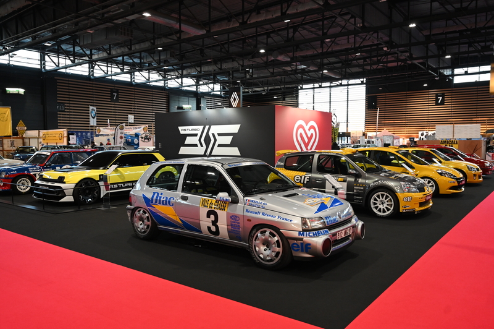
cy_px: 164
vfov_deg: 44.9
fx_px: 398
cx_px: 247
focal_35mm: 29
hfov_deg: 63.7
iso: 2500
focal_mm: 29
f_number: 4
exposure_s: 1/125
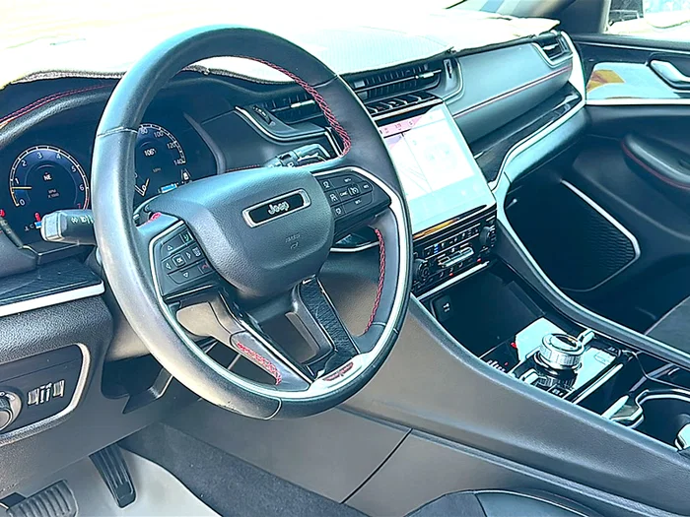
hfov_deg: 46.8
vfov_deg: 36.0
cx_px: 345
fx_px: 797
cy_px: 258
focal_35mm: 40
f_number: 1.78
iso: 125
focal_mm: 6.86
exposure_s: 1/261
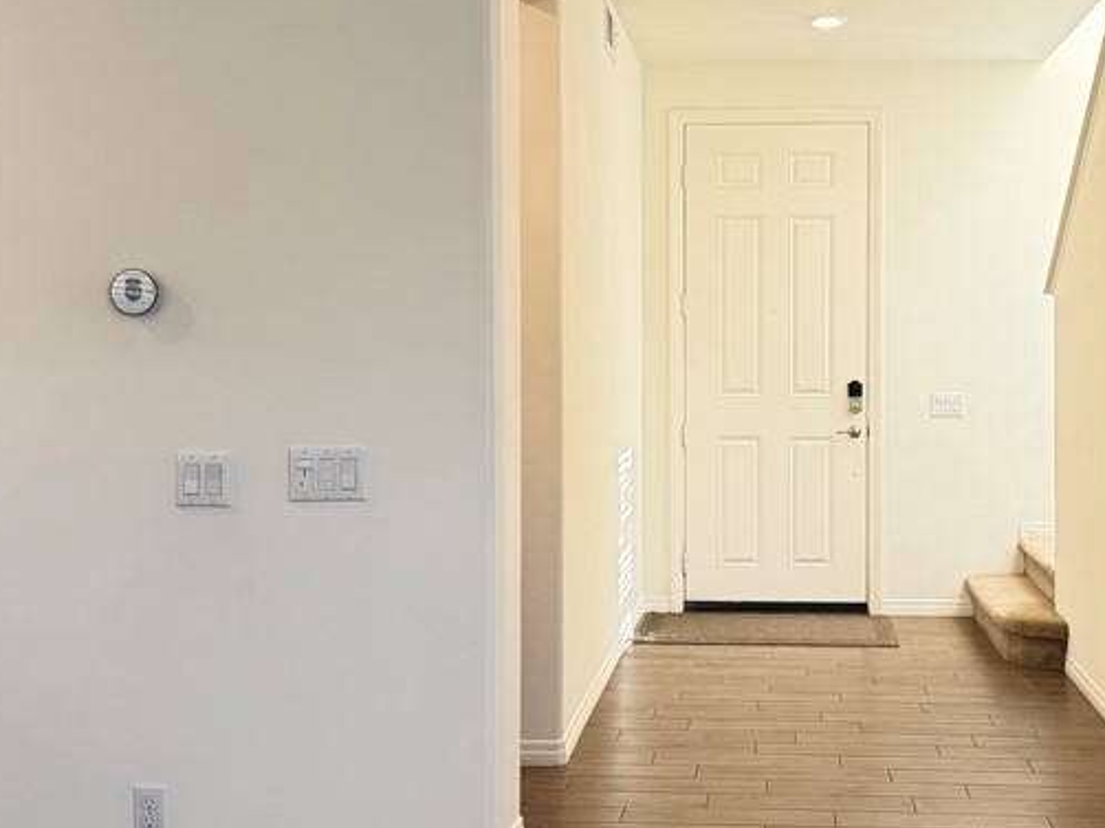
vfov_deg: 29.6
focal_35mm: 49
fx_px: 1563
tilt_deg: -0.9
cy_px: 377
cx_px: 707
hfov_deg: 38.6
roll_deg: +1.2
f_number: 1.78
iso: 400
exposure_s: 1/120
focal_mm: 6.76
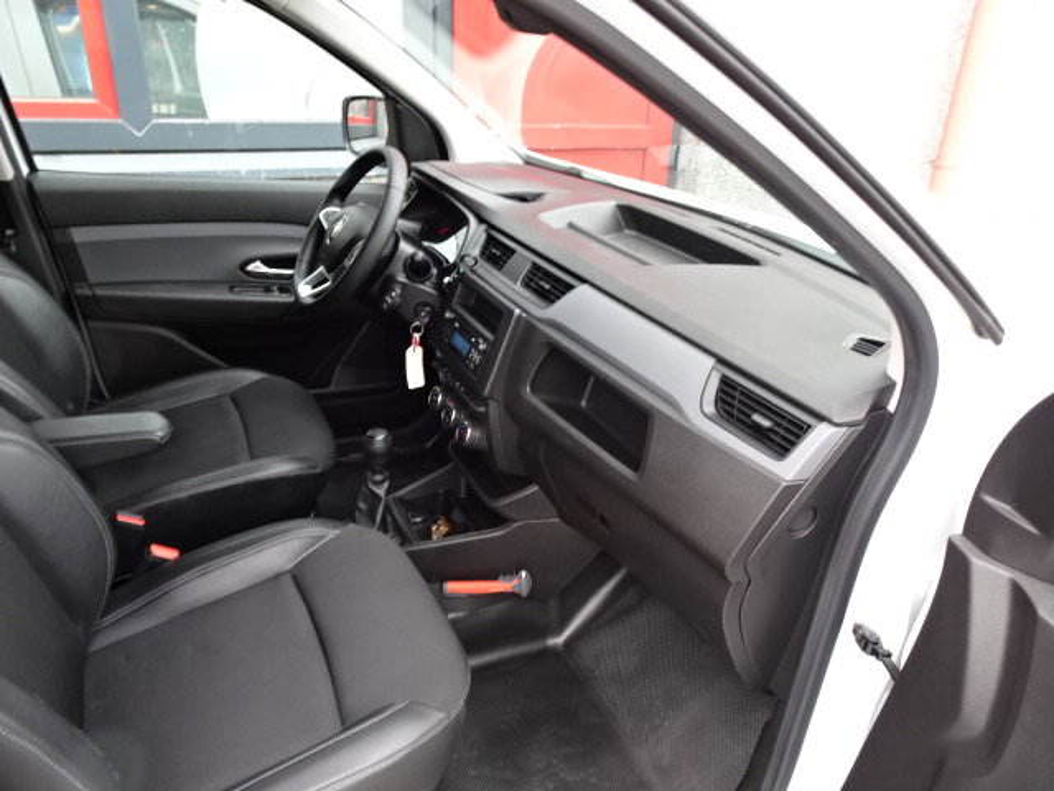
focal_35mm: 24
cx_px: 527
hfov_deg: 71.6
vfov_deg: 56.8
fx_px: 731
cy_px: 396
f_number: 3.5
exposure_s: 1/30
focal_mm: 4.25
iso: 100
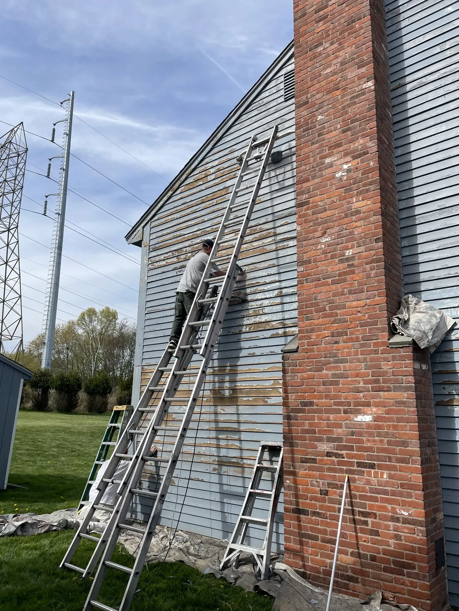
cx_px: 230
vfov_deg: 67.3
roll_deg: -2.5
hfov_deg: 53.1
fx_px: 460
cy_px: 306
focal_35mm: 26
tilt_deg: +13.4
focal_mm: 4.2
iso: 32
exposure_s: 1/3509
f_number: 1.6
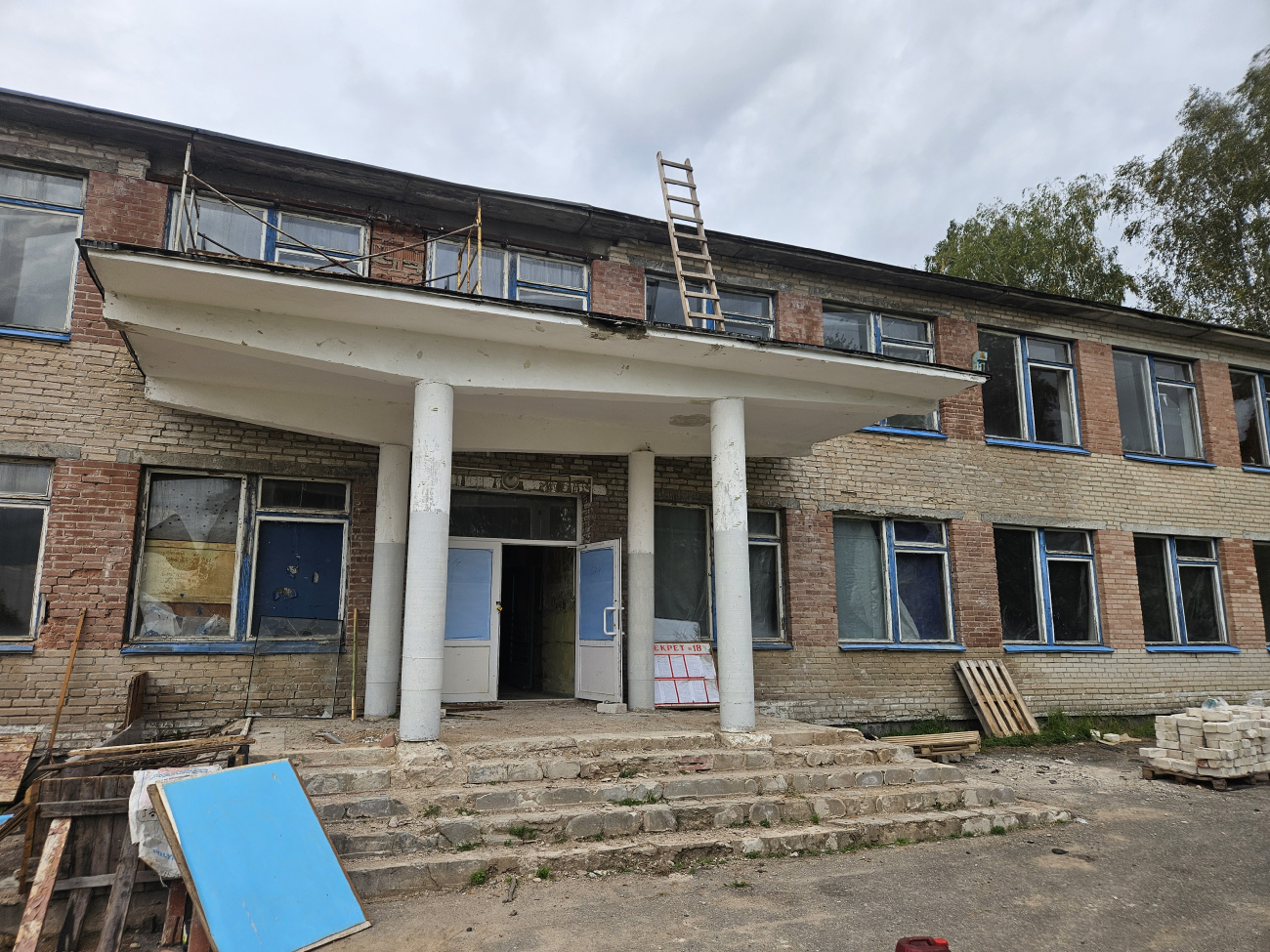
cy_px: 476
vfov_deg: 58.9
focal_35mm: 23
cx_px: 635
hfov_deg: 73.9
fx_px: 844
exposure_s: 1/812
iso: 32
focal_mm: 5.4
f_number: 1.8
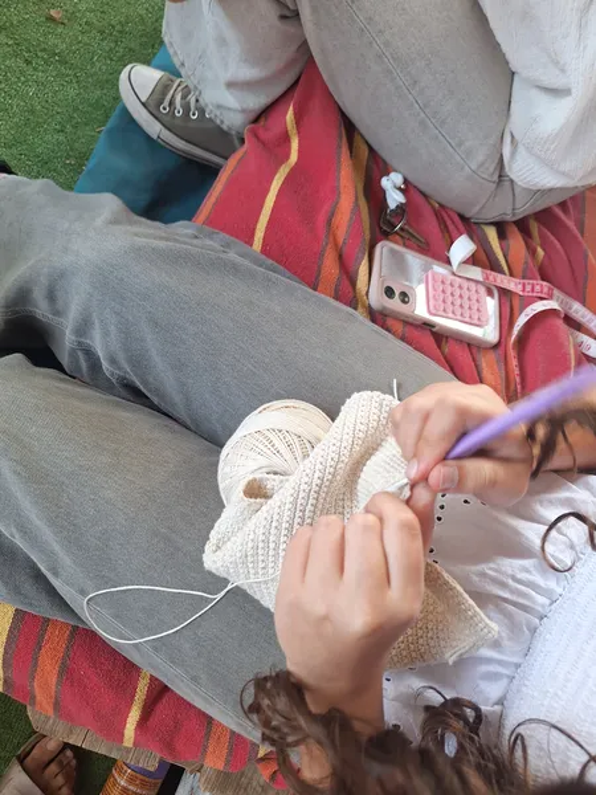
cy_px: 398
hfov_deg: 58.9
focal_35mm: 23
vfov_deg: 73.9
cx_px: 298
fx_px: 528
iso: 50
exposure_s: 1/50
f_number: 1.8
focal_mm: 5.54
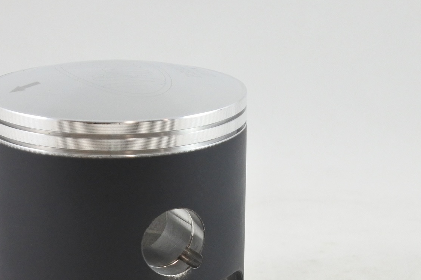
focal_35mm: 94
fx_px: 1099
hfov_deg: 21.5
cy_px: 220
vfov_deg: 14.5
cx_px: 117
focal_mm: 21
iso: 640
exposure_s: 1/125
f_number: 4.8
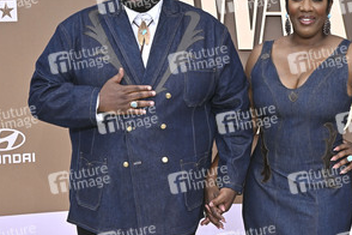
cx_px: 215
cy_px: 90
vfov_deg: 19.7
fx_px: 675
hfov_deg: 29.2
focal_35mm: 69
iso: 400
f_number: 9
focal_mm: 45
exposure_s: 1/320
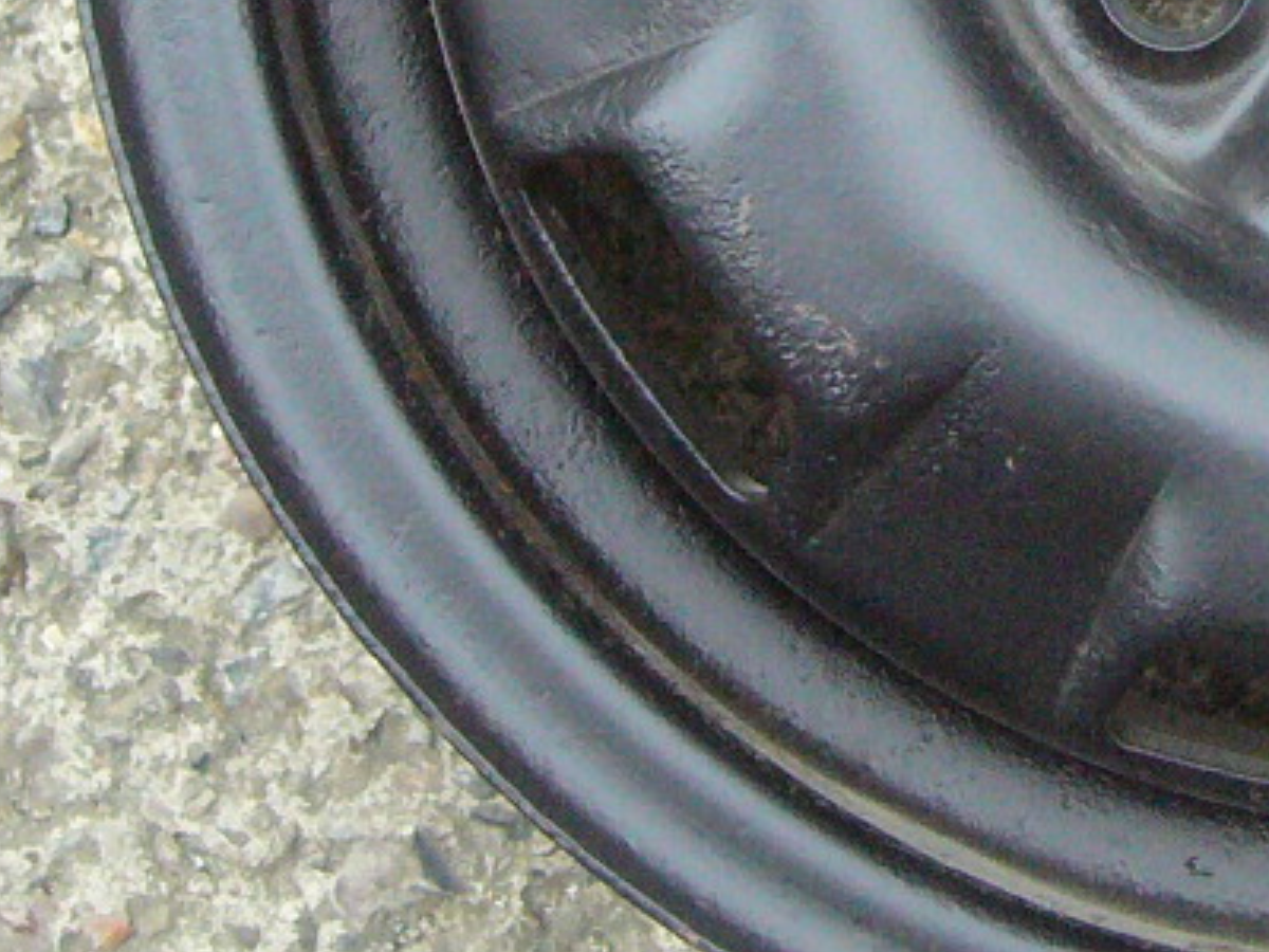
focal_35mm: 112
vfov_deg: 12.8
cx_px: 1453
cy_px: -235
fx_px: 4106
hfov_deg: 16.9
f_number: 2.8
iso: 400
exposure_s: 1/200
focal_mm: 5.8
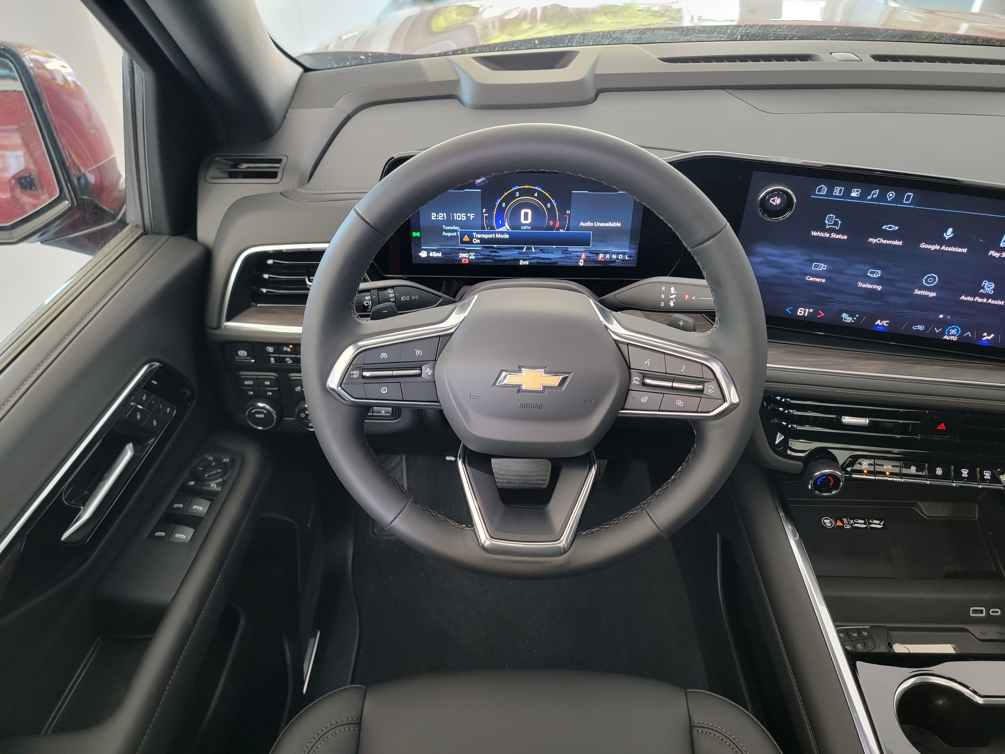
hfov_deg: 71.6
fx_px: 697
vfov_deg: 56.8
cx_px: 502
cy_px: 377
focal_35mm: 24
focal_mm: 6.7
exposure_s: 1/40
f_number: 1.8
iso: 400
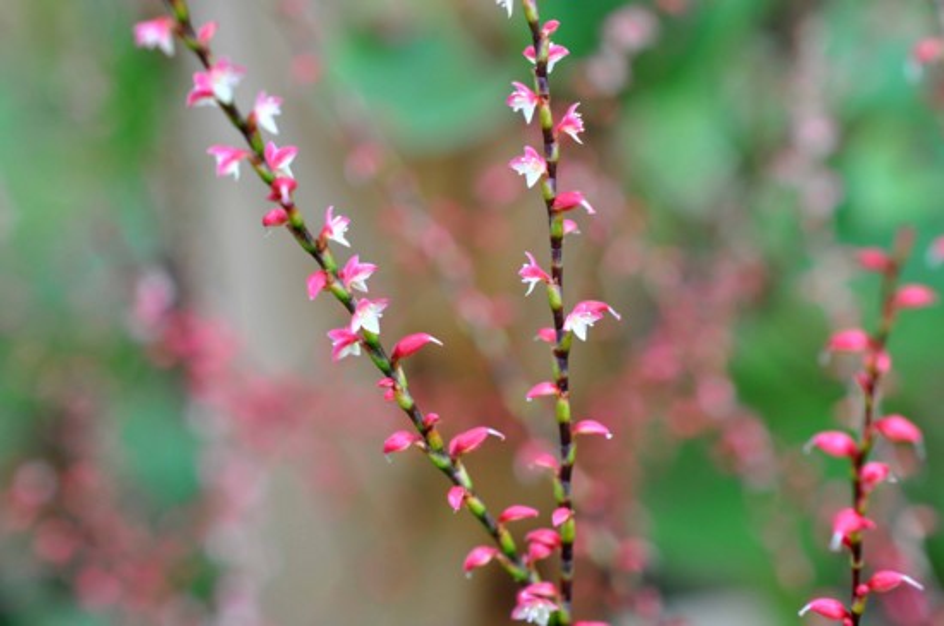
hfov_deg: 33.4
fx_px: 1571
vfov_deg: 22.6
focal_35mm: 60
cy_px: 313
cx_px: 472
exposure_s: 1/100
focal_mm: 40
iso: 400
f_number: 5
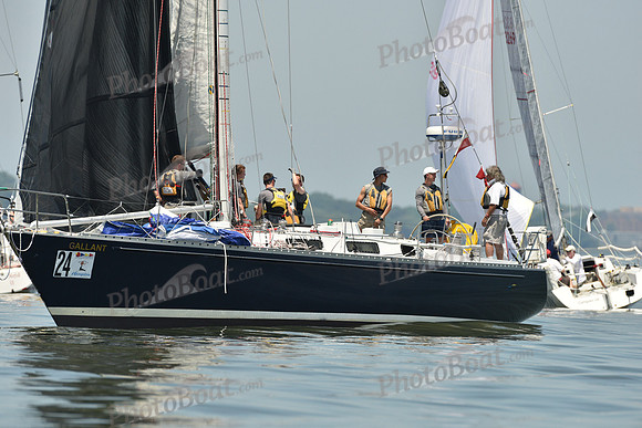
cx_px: 321
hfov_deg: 3.4
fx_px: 10702
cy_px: 214
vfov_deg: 2.3
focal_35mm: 600
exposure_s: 1/1600
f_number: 7.1
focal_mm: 600
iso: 320
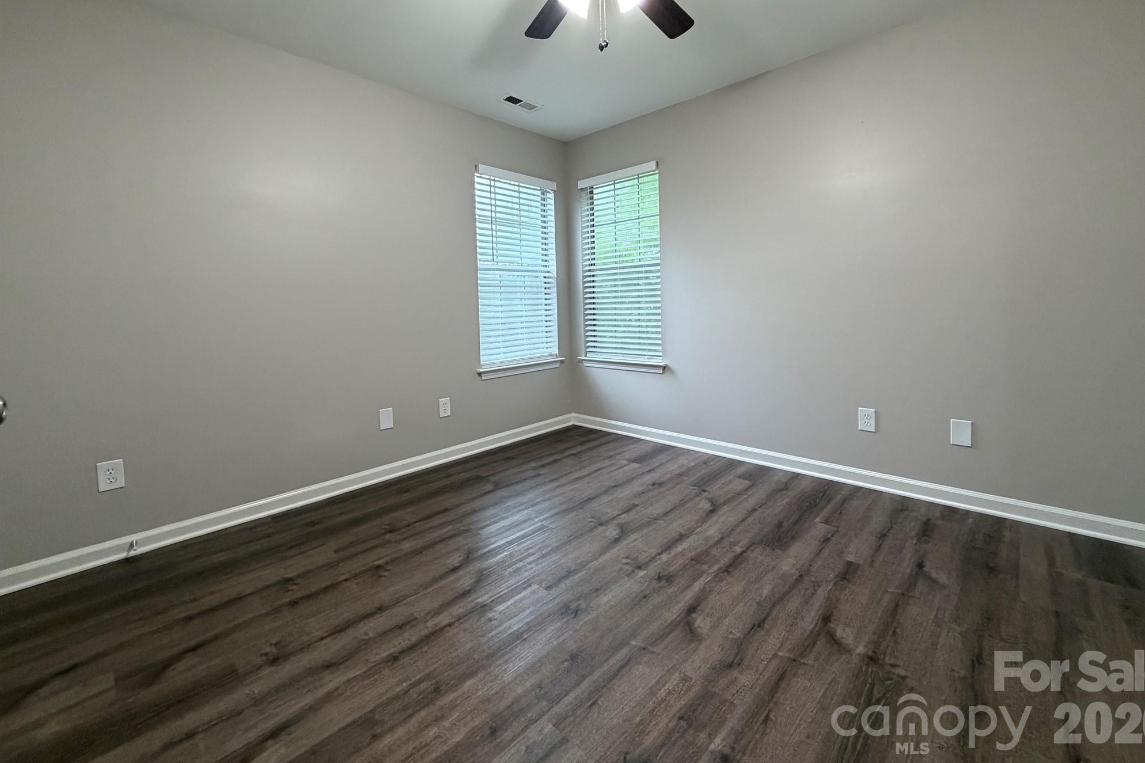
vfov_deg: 76.8
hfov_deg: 100.4
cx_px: 588
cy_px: 322
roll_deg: +1.6
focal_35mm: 15
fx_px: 477
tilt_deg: -2.2
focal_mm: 2.22
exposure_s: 1/60
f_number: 2.2
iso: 320
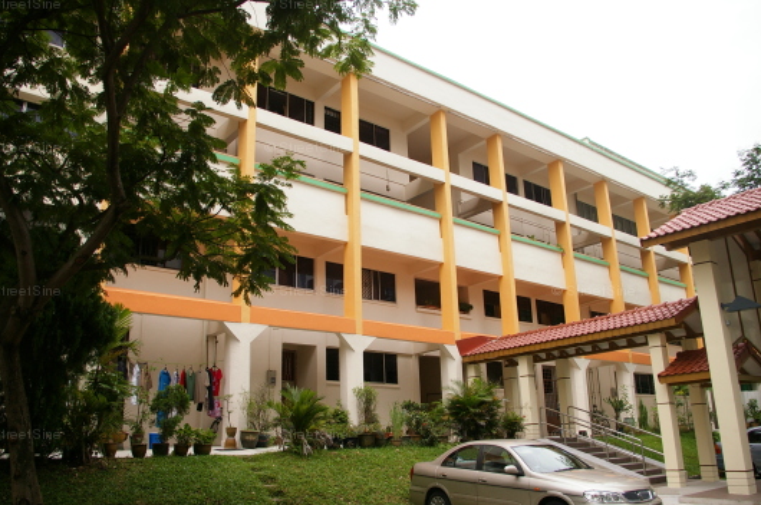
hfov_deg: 65.5
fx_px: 591
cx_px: 372
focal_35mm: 28
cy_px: 259
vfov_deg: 46.3
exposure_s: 1/350
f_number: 6.7
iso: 400
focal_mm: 18
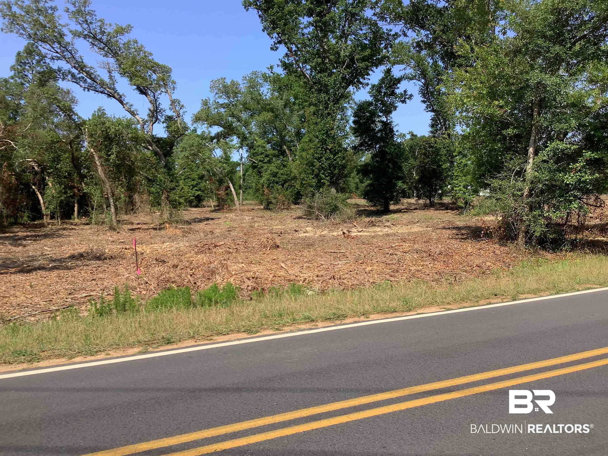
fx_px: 544
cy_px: 228
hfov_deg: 58.4
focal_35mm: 31
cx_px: 304
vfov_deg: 45.4
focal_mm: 3.3
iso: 25
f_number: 2.4
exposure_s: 1/926
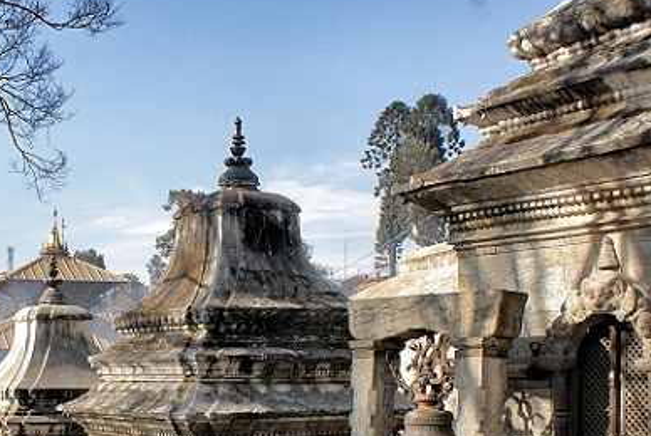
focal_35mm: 57
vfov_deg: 23.4
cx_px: 197
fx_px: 1032
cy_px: 362
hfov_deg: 34.5
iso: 100
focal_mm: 20
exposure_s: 1/80
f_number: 9
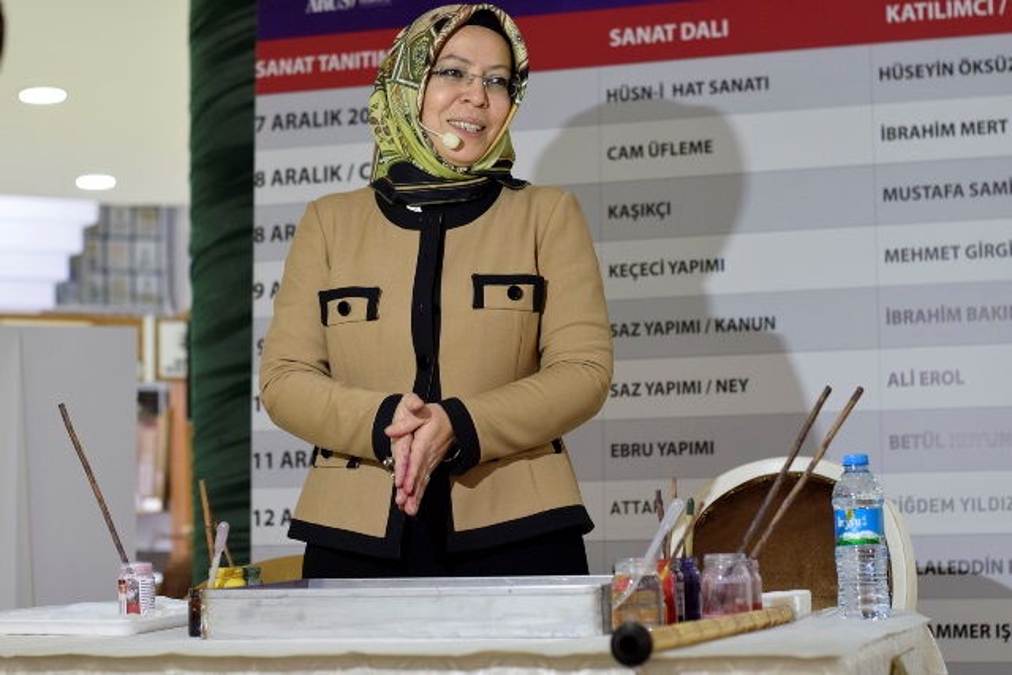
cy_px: 338
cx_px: 506
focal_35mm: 75
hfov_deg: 27.0
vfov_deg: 18.2
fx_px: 2109
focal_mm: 50
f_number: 3.2
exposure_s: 1/30
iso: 800
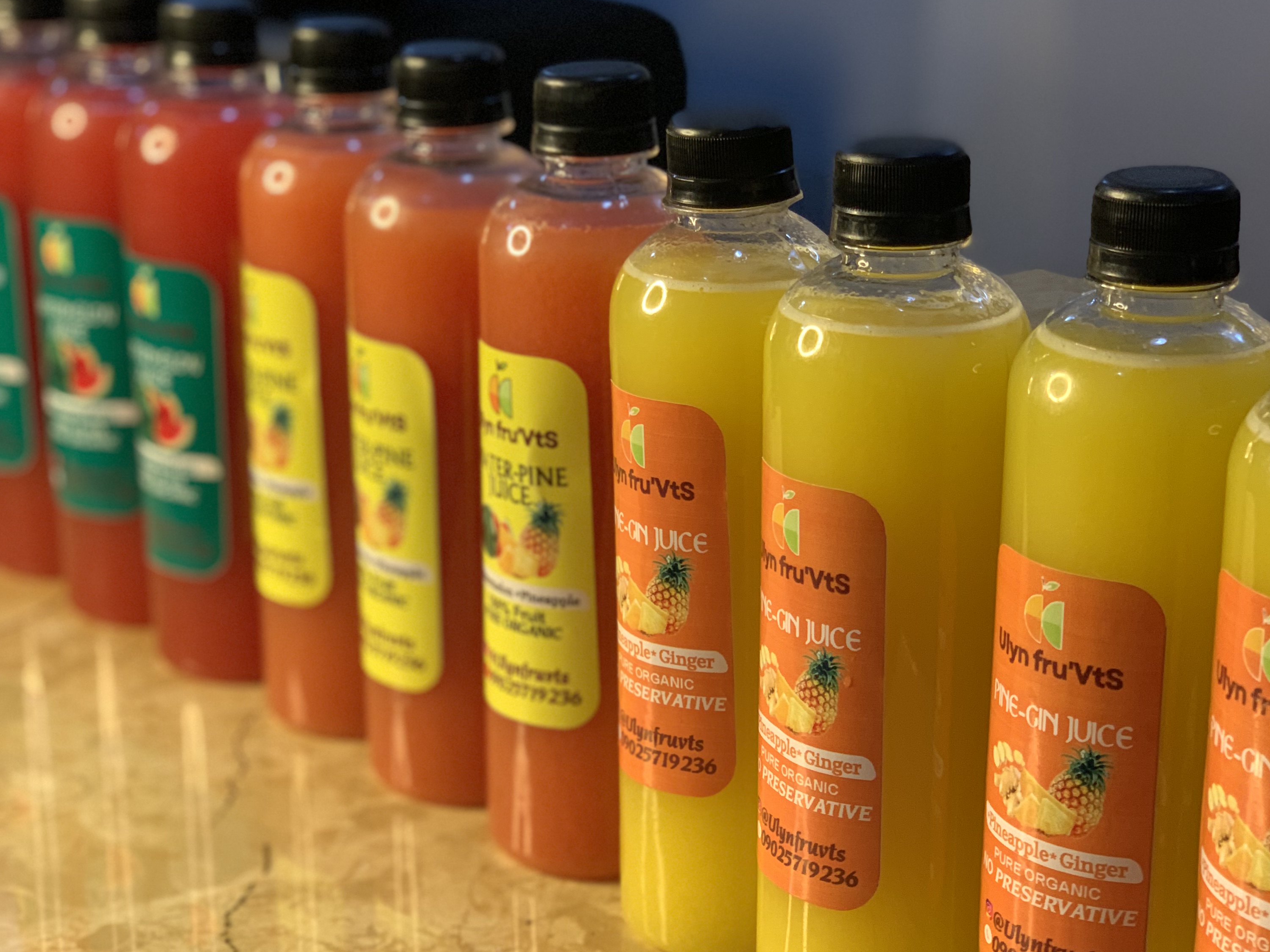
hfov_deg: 27.8
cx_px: 641
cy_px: 531
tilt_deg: -19.2
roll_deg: +0.6
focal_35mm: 70
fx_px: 2568
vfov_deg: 21.0
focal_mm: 6
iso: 125
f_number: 2.4
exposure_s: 1/60
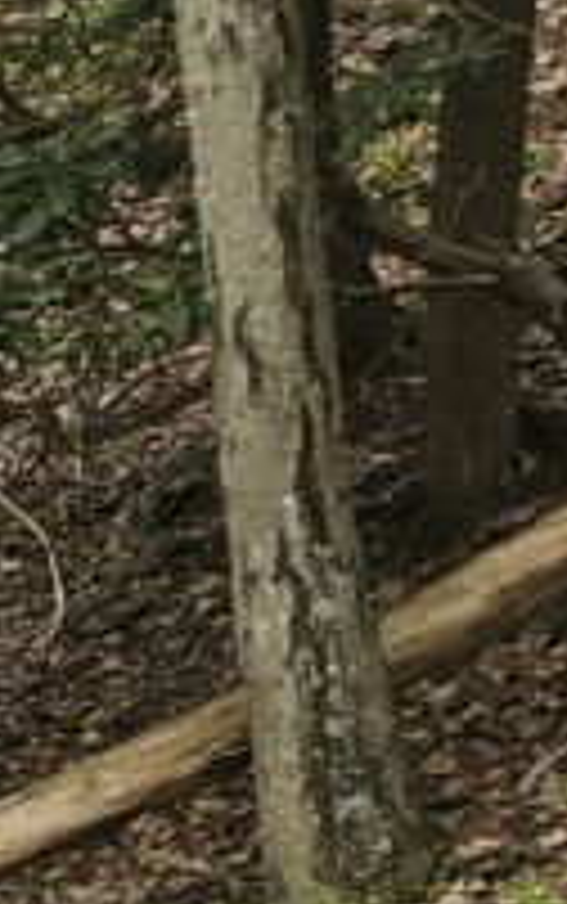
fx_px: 3059
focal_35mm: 124
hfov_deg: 7.9
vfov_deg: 16.3
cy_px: 989
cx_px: -1516
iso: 40
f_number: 1.8
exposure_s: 1/215
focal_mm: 5.4
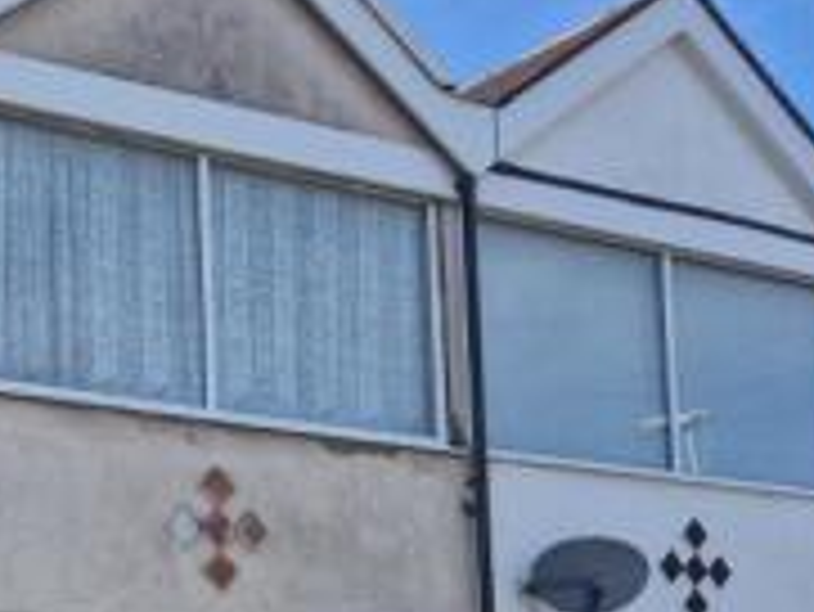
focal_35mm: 74
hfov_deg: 23.8
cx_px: -182
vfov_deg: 18.8
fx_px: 1741
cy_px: 745
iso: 25
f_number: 1.8
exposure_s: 1/1148
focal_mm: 5.4
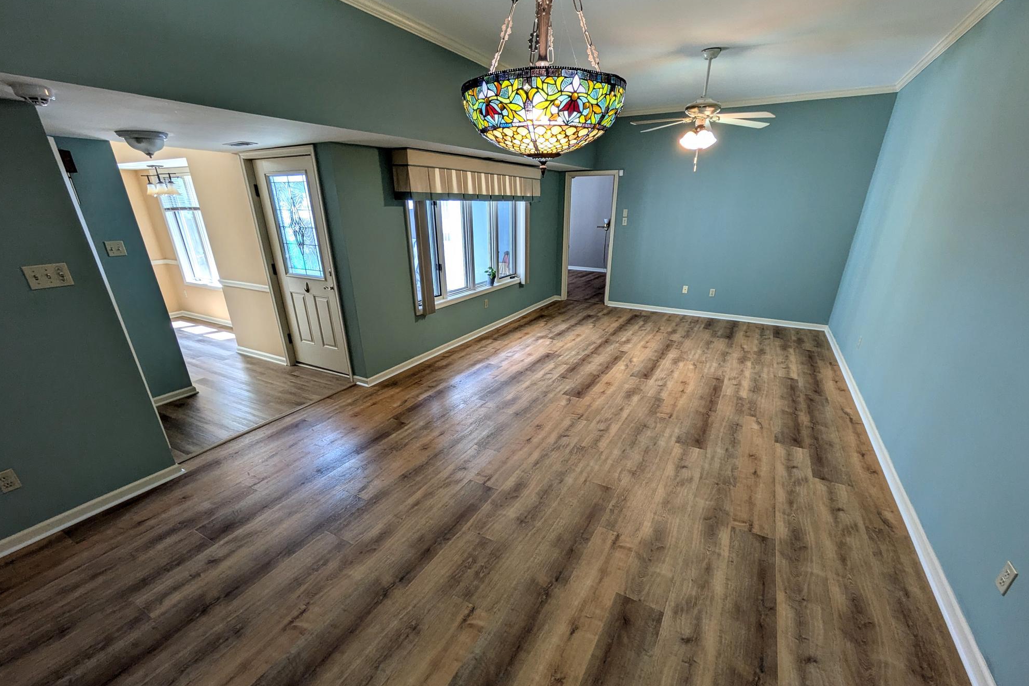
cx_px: 518
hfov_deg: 100.4
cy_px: 383
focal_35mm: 15
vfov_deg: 77.0
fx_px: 429
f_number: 2.2
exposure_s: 1/60
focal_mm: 1.83
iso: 65
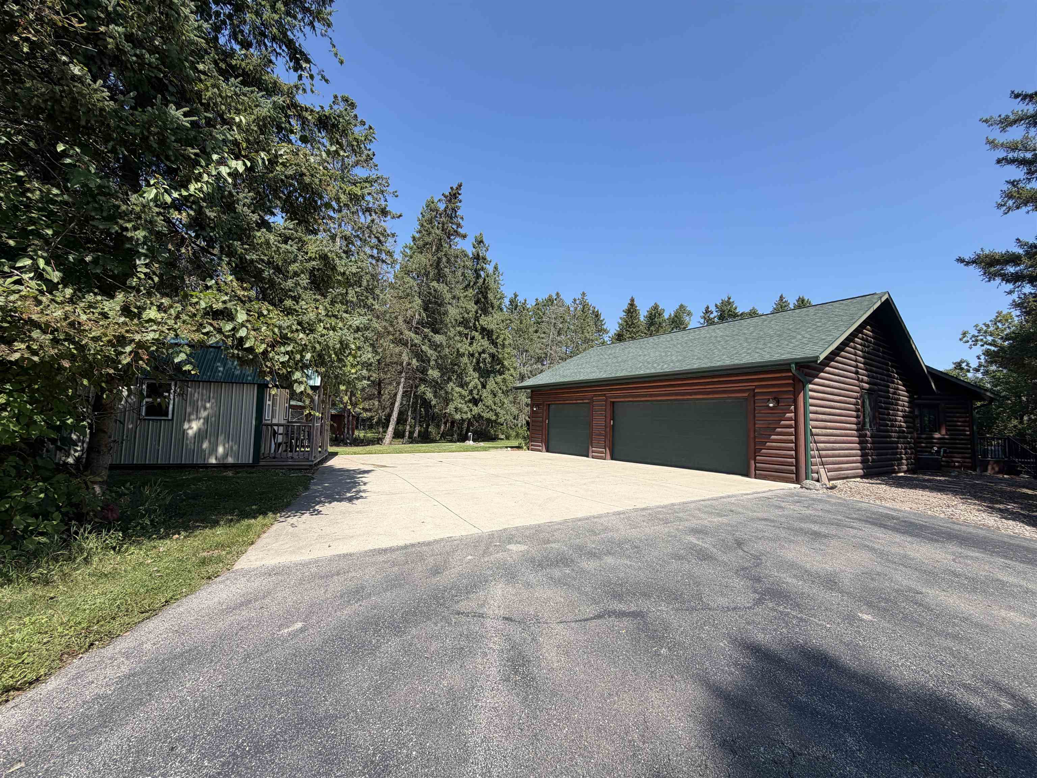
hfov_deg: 102.1
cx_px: 518
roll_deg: -2.4
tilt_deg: +5.0
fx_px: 419
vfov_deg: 85.7
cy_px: 389
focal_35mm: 14
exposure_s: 1/770
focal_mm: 2.22
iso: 32
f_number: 2.2
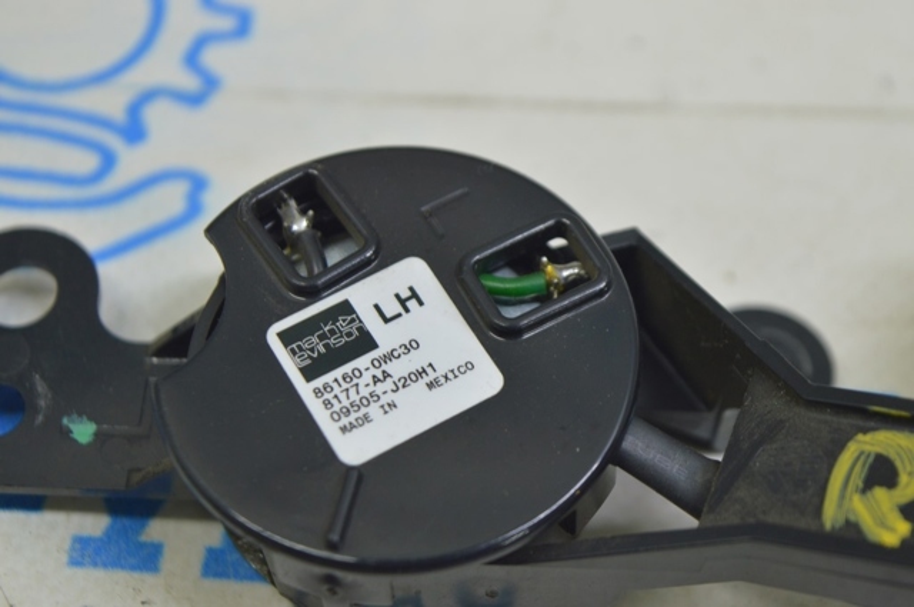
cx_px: 457
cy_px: 304
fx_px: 2092
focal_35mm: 82
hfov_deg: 24.6
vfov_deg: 16.5
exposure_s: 1/20
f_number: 5.6
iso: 400
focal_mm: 55
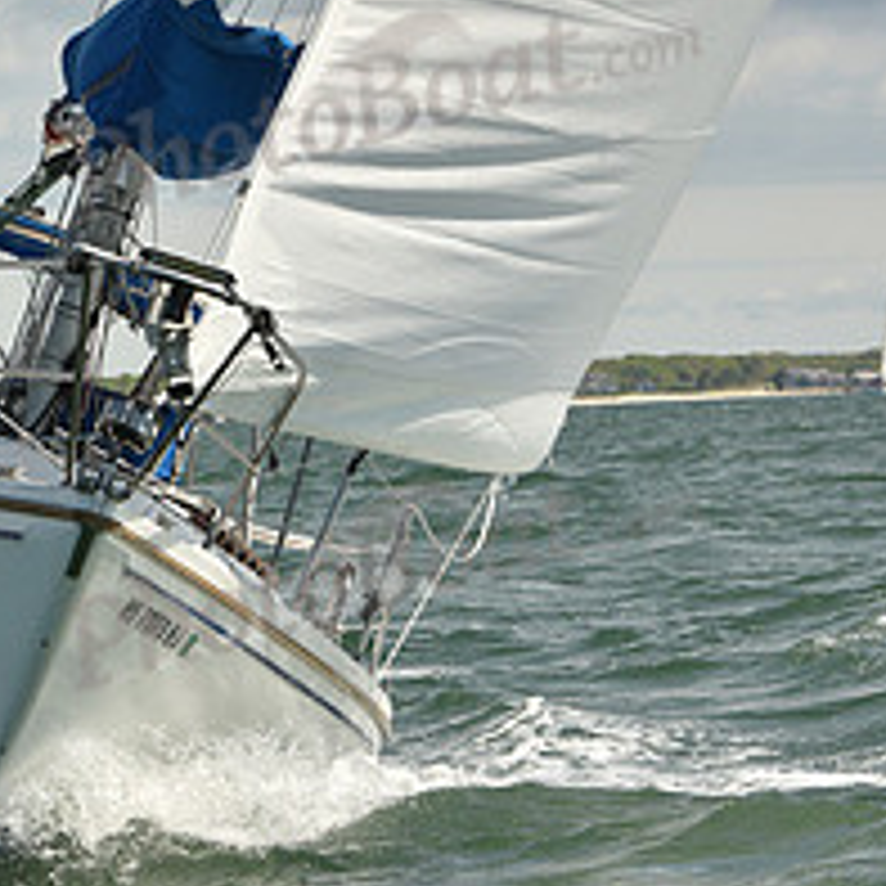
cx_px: -162
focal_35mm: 300
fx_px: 8687
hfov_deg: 5.8
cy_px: 403
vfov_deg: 5.8
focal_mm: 120
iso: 320
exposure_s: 1/800
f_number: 11
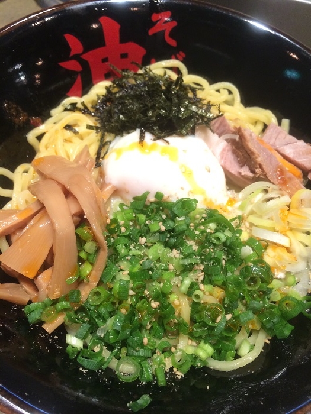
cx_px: 156
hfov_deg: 46.8
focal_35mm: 30
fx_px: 359
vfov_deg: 60.0
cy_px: 207
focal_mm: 4.12
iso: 160
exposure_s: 1/30
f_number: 2.2
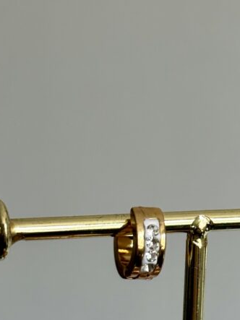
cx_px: 246
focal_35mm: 111
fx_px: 1027
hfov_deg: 13.1
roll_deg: -0.8
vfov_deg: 17.6
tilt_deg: +1.9
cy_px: 266
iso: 64
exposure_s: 1/172
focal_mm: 6.76
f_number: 1.78
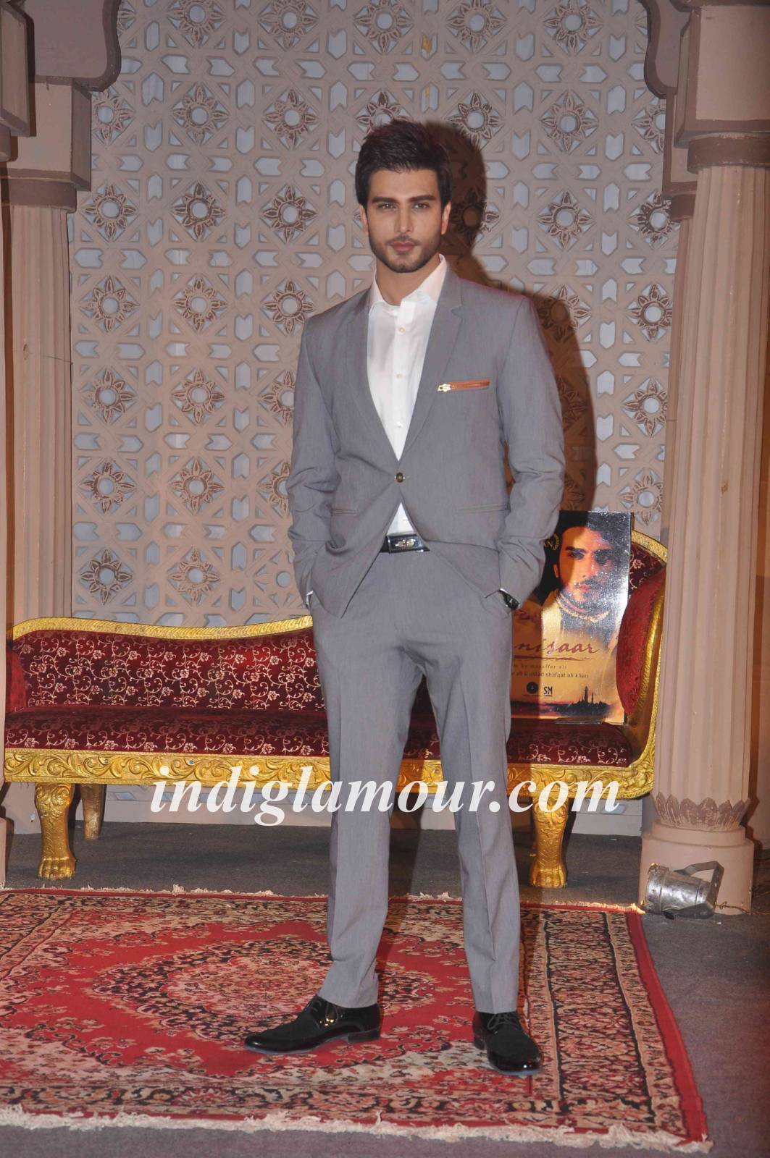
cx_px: 385
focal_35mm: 75
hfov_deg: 18.1
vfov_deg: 27.0
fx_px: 2412
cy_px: 579
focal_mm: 50
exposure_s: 1/250
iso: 400
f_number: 7.1
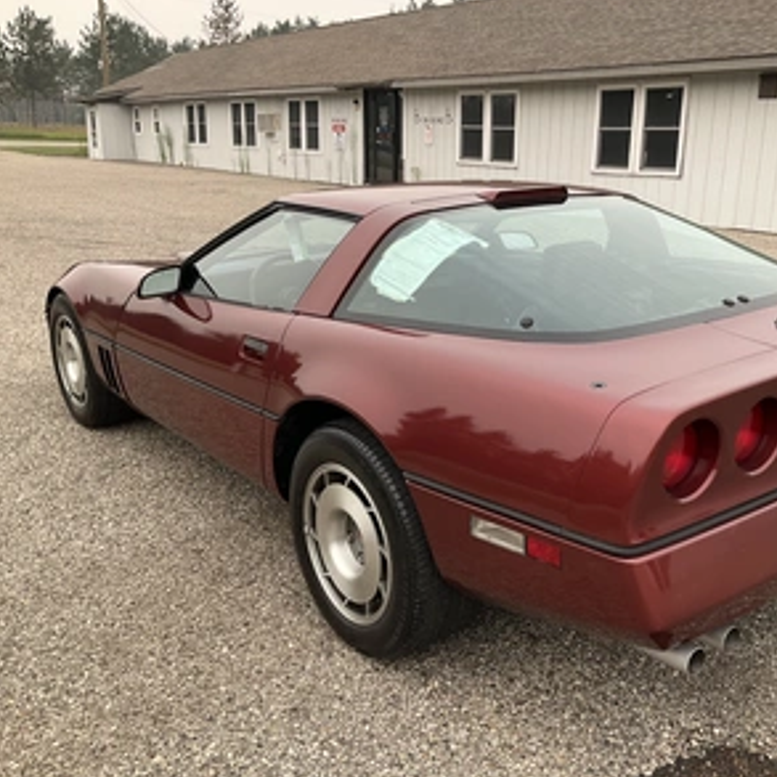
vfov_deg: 47.2
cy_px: 387
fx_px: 889
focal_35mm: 35
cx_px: 501
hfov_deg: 46.7
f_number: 1.8
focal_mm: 3
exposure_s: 1/370
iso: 25
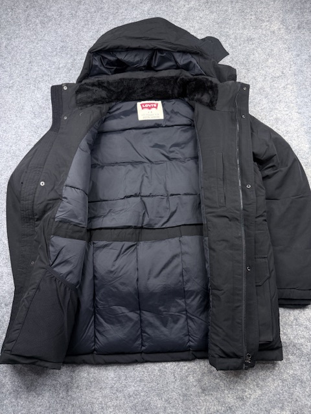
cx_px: 156
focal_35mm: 24
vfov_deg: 71.6
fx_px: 287
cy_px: 207
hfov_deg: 56.8
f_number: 1.78
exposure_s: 1/100
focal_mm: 6.76
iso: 160
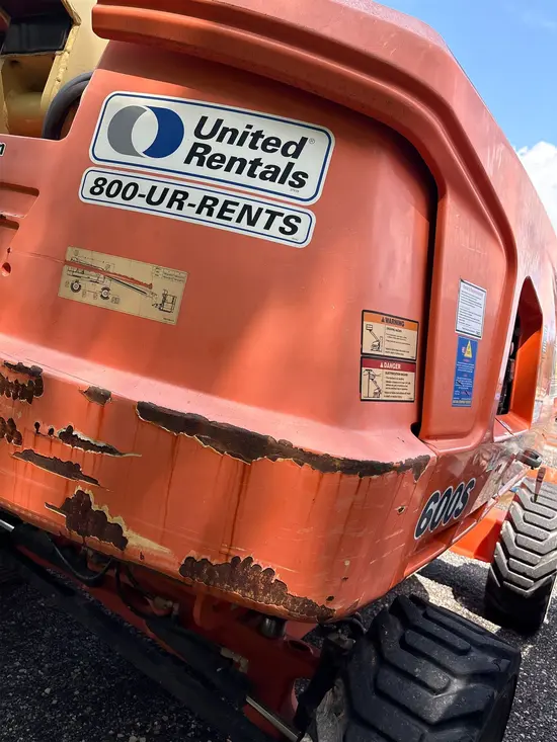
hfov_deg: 53.1
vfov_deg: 67.3
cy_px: 371
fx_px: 558
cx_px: 278
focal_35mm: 26
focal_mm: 5.96
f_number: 1.6
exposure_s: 1/884
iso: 64
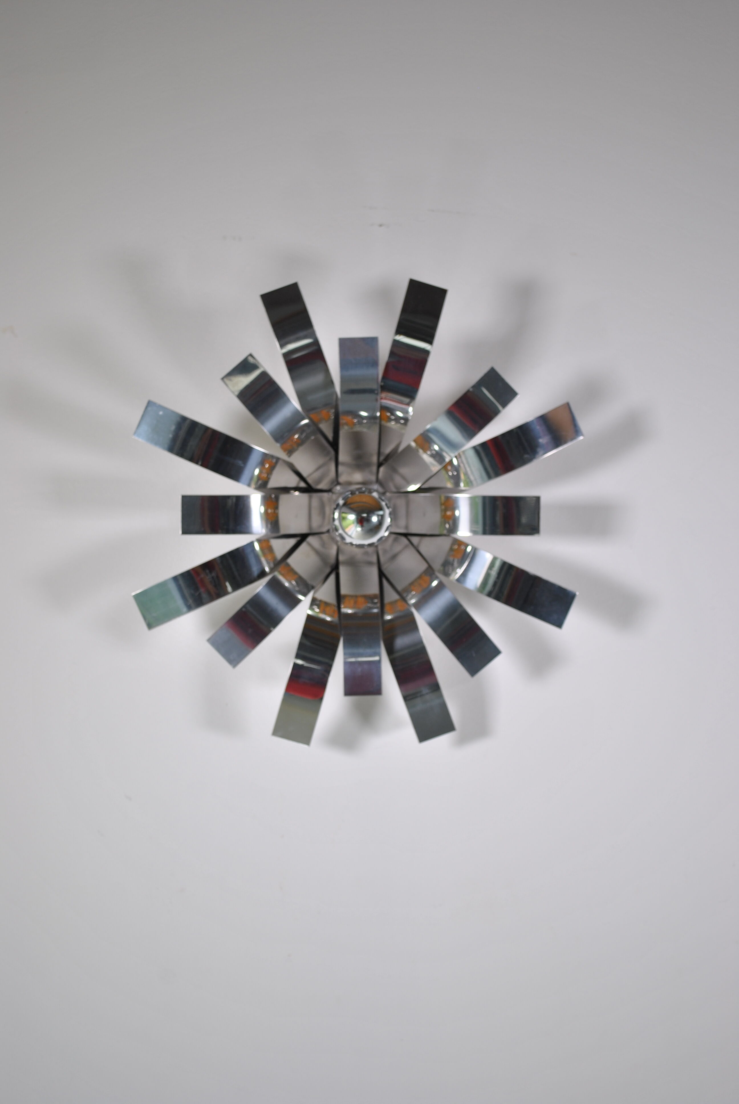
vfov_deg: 30.5
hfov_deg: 20.7
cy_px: 552
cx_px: 370
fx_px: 2026
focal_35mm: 66
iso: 100
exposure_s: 1/60
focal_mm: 44
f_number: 5.3
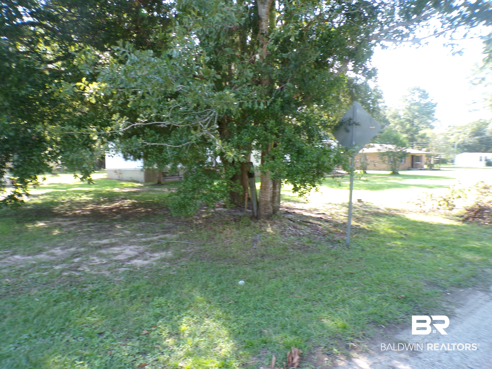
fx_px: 341
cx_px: 246
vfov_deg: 56.8
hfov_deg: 71.6
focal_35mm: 24
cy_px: 184
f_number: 4.4
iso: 100
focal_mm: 4.3
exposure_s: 1/45
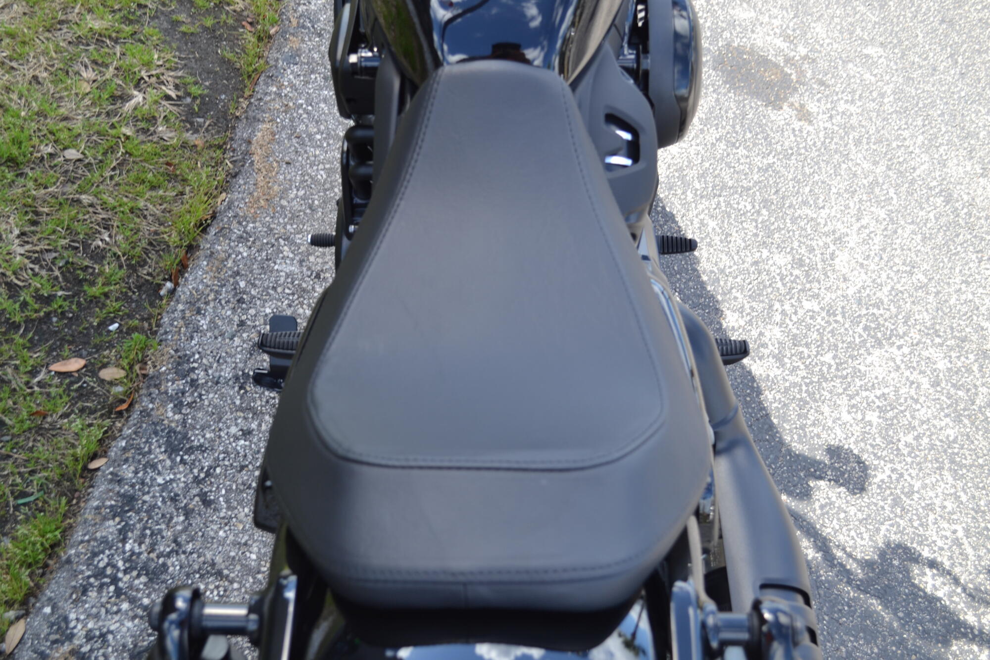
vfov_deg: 30.8
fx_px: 1196
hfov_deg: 45.0
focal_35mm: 44
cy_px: 330
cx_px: 495
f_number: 5.6
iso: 125
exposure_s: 1/125
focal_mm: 29
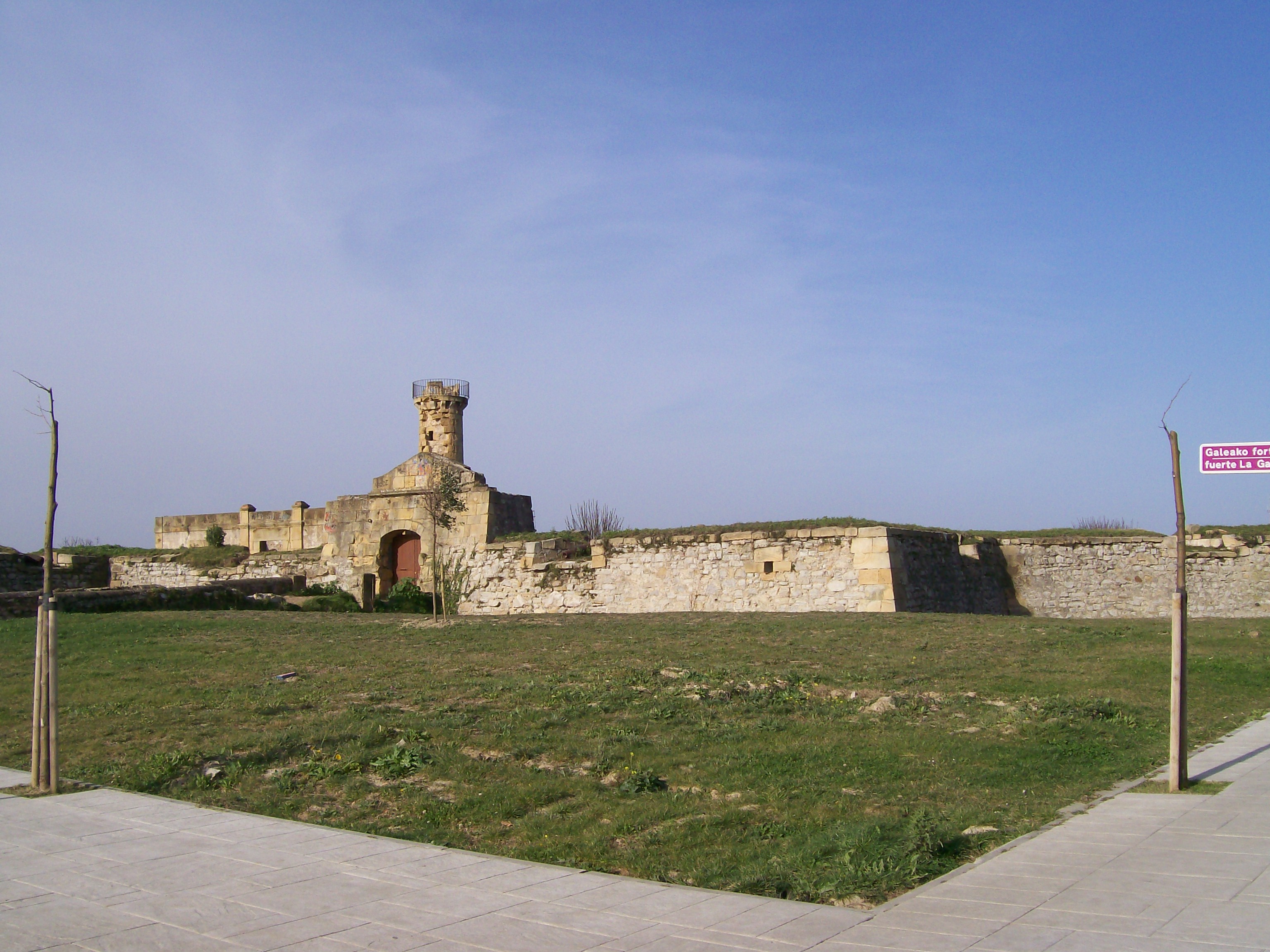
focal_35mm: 36
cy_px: 476
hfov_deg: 51.4
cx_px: 635
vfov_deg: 39.7
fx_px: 1321
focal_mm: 6
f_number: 4.8
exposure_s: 1/756
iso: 80
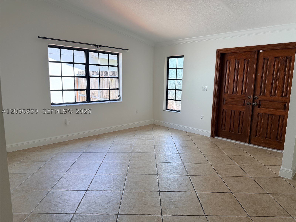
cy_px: 111
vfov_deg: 56.8
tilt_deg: -8.6
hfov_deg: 71.6
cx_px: 148
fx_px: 205
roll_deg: -1.9
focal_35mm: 24
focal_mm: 6.76
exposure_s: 1/283
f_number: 1.78
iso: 80
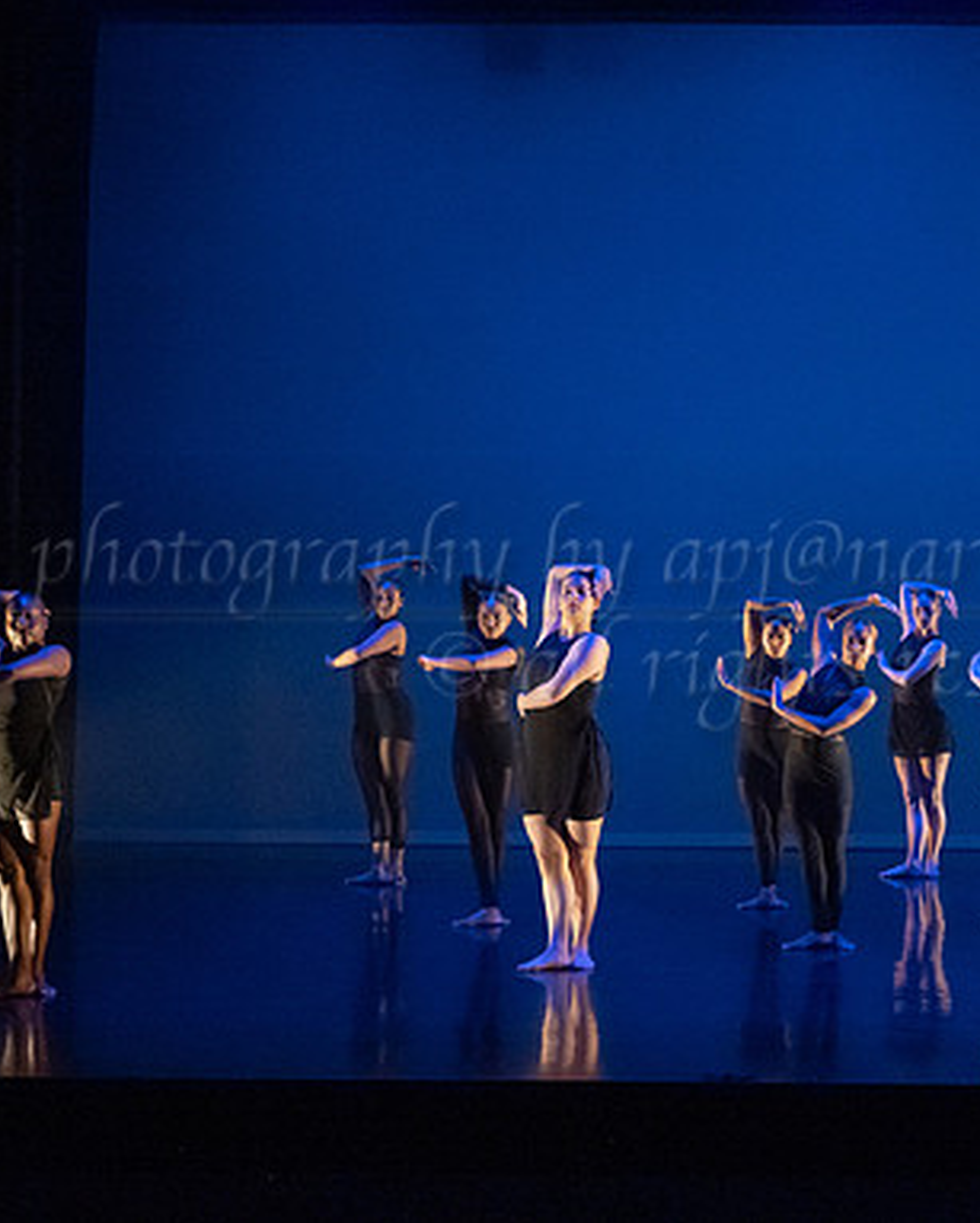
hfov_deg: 17.3
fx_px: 3187
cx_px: 853
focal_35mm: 88
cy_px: 662
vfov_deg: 21.7
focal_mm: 57
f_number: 3.2
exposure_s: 1/320
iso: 4000
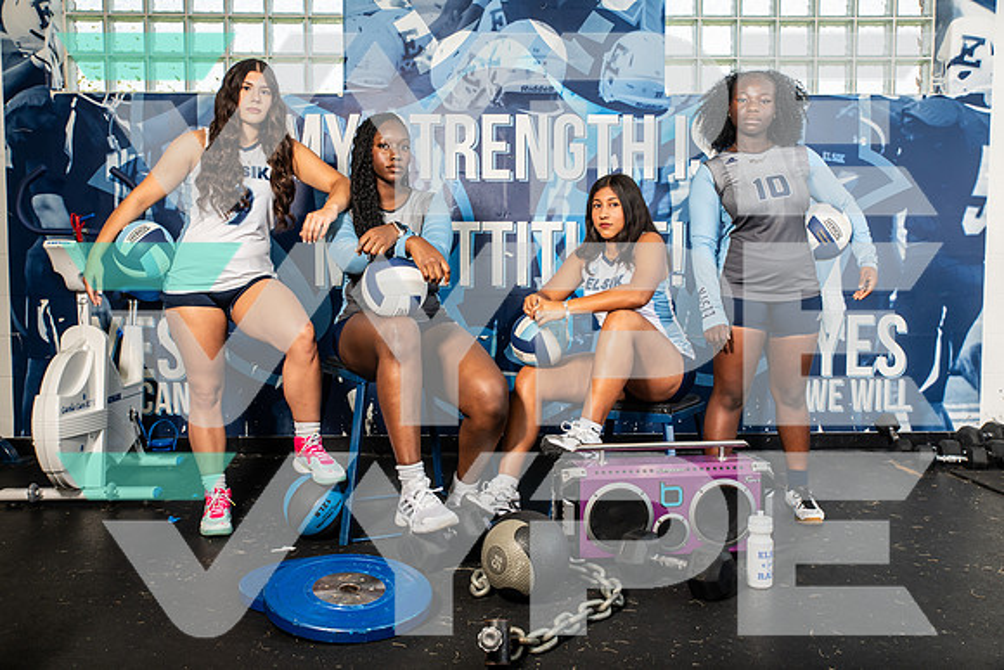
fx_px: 1004
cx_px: 502
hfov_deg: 53.1
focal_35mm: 36
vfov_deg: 36.9
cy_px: 335
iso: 250
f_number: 7.1
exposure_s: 1/250
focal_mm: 36
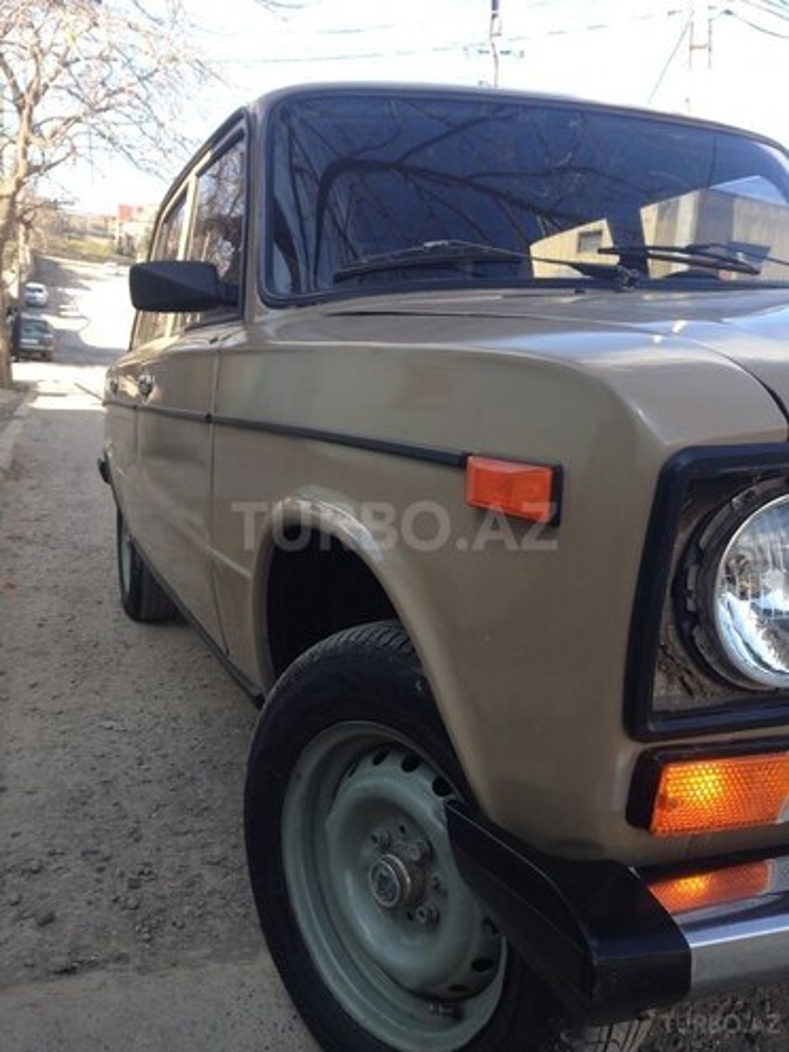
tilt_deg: -7.4
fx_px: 1003
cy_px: 526
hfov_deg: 42.9
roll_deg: -4.7
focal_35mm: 33
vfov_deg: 55.4
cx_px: 394
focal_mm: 4.12
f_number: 2.4
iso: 50
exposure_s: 1/337
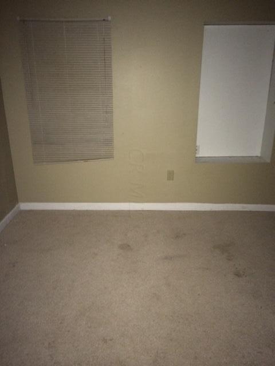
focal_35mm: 29
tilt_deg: -20.7
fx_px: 307
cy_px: 183
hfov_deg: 48.2
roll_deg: +0.3
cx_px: 138
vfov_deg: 61.7
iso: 500
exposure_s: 1/16
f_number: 2.2
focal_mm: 4.15
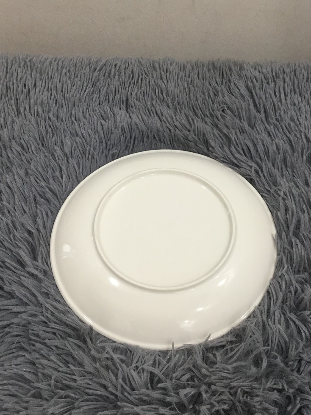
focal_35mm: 38
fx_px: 455
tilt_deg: -55.5
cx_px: 171
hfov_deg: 37.7
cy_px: 203
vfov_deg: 49.0
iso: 50
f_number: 2.4
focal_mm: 3.3
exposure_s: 1/33
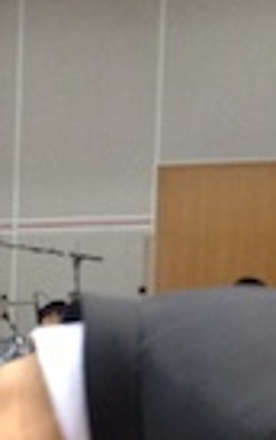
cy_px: 422
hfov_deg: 11.4
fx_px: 1224
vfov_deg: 19.9
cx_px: -302
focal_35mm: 102
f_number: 2.4
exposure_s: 1/24
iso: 160
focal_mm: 3.3
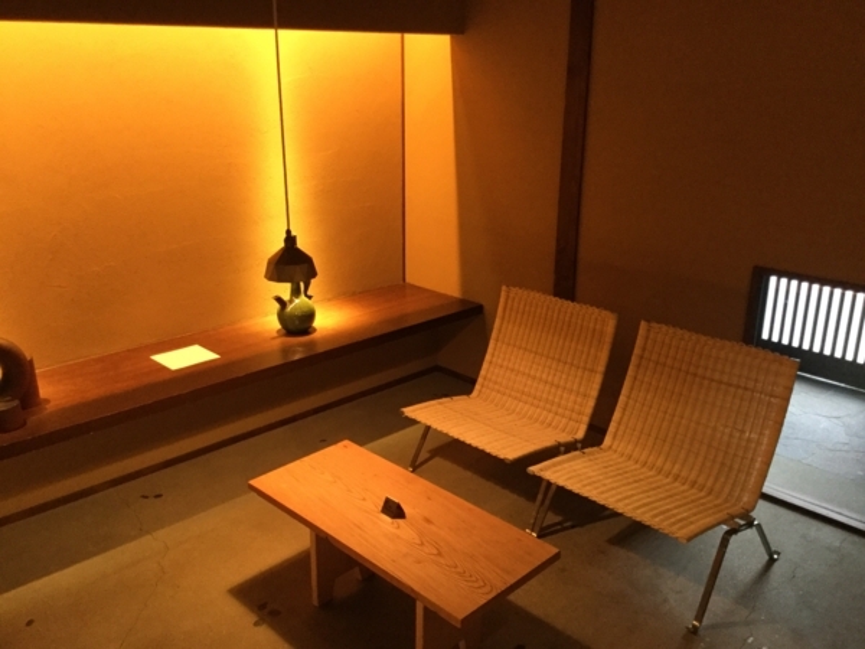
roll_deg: +0.0
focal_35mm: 31
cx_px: 432
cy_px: 324
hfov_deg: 58.4
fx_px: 775
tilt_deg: -18.8
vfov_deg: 45.4
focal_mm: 3.3
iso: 200
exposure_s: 1/24
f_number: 2.4
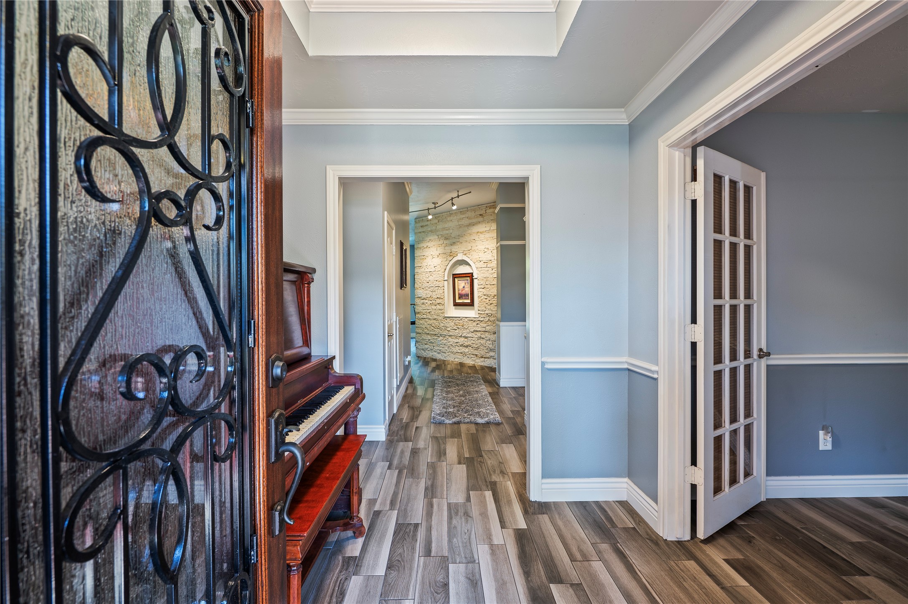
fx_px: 403
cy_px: 302
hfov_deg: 96.8
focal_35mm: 16
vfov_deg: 73.7
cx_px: 454
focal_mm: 16
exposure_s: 1/2
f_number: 6.3
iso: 125
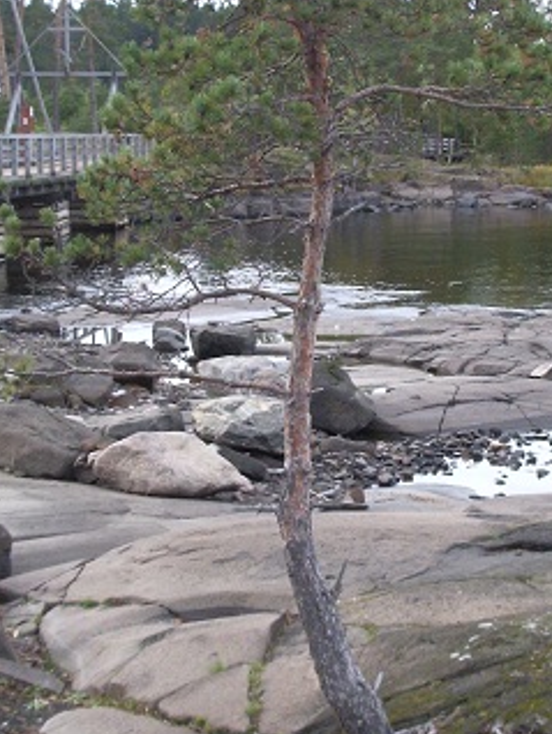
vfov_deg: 25.2
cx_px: 336
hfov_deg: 19.1
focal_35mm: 77
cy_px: 261
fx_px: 1635
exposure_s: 1/160
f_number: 4.3
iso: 80
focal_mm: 5.8
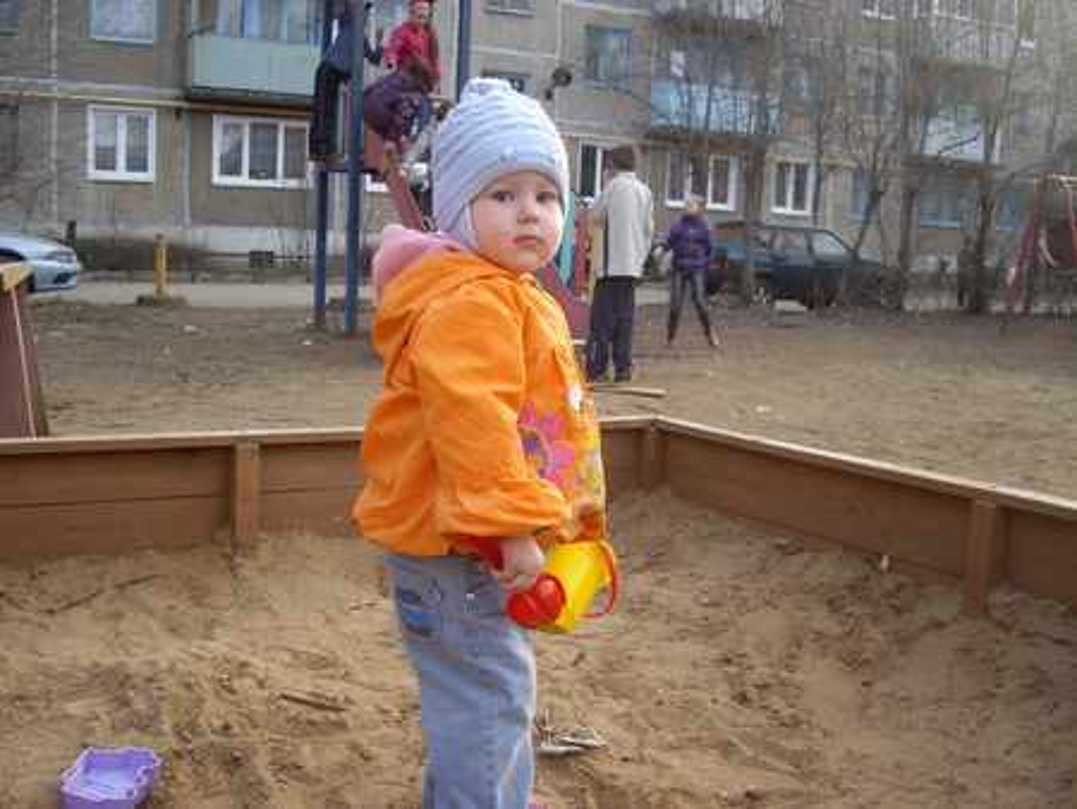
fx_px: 1183
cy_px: 404
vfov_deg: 37.8
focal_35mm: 38
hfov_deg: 49.0
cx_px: 538
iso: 100
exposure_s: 1/160
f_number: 2.8
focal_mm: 7.9
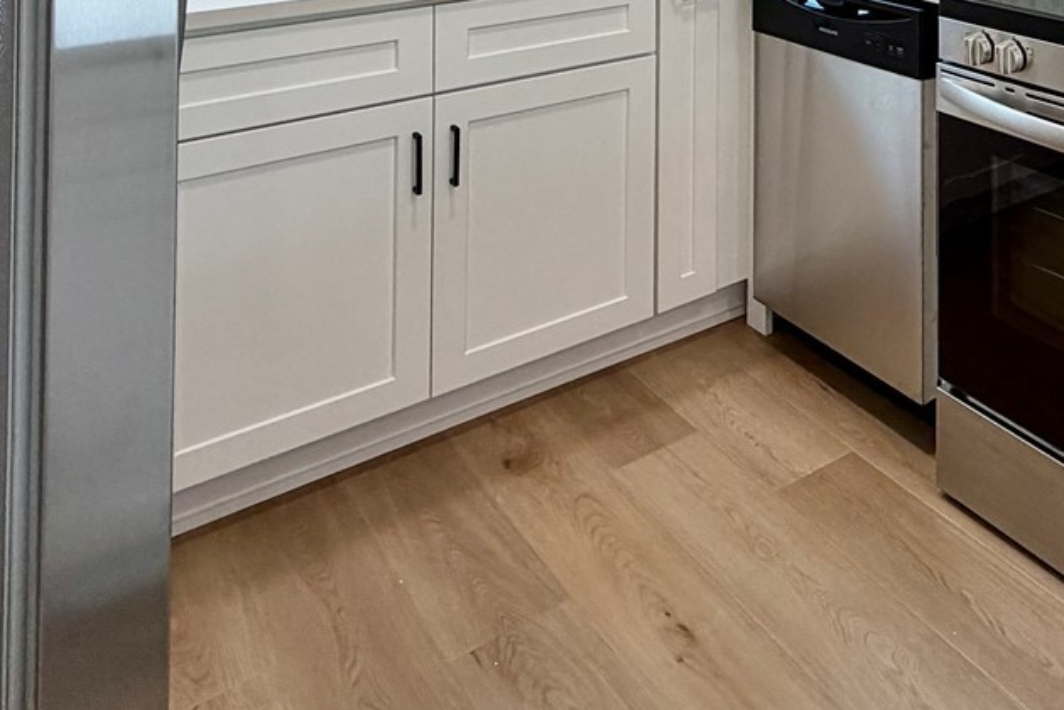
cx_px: 1000
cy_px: -235
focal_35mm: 37
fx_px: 1093
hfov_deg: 45.8
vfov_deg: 28.7
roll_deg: +0.5
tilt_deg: +0.5
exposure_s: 1/120
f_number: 2.2
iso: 160
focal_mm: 2.22
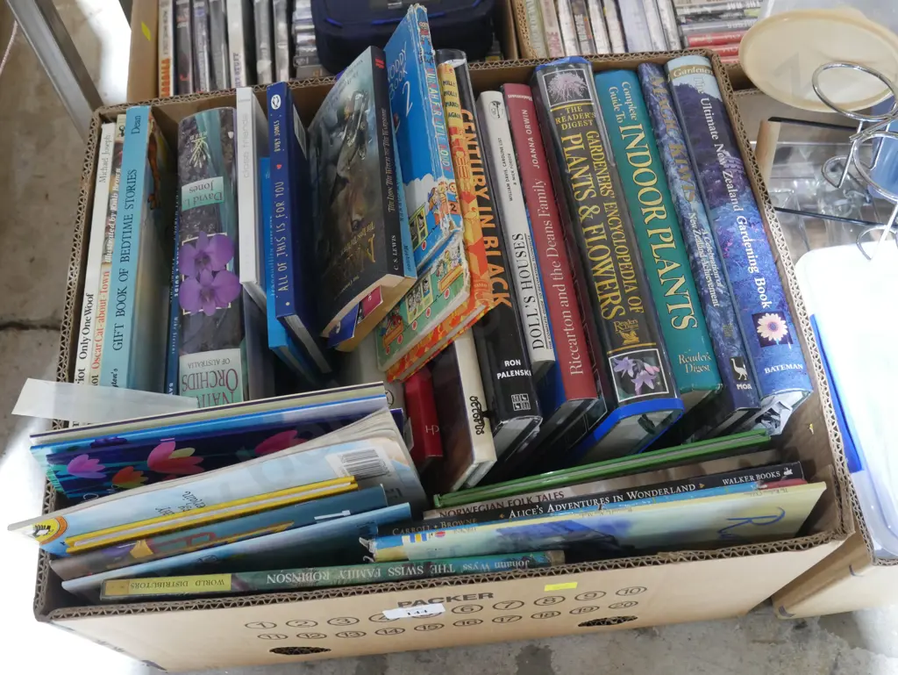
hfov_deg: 51.3
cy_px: 338
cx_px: 449
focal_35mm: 36
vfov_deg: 39.7
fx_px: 934
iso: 3200
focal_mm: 18
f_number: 4
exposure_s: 1/40
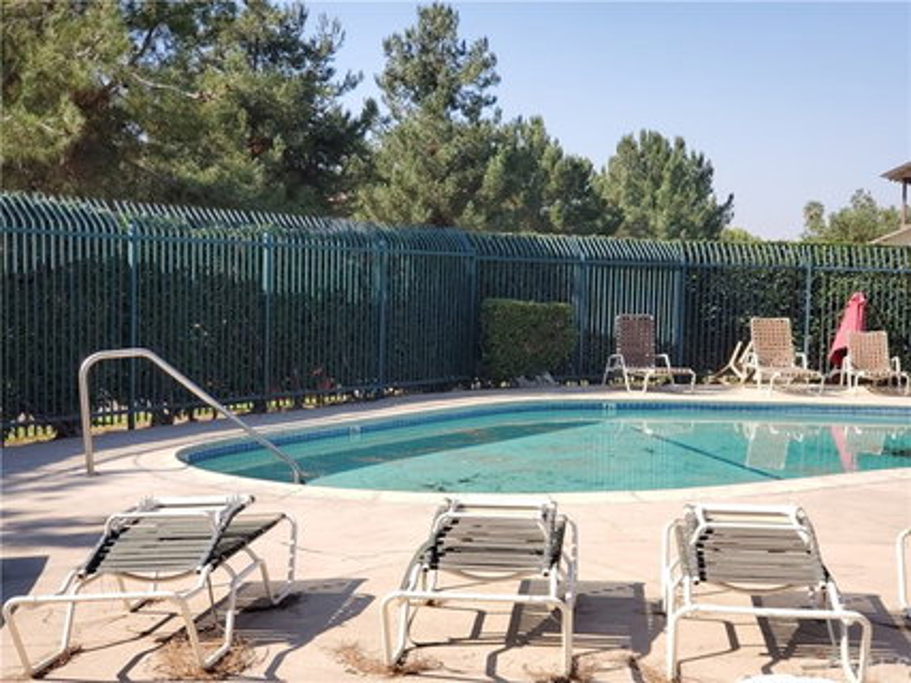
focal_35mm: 52
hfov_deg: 36.8
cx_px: 456
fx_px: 1368
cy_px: 342
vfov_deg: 28.0
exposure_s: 1/414
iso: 50
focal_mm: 6
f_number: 2.4
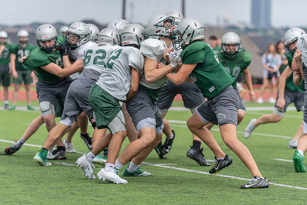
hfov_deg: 10.3
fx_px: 1706
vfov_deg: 6.9
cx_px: 154
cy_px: 102
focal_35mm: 200
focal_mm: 200
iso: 250
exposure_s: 1/1250
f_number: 4
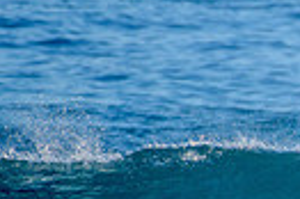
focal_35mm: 2220
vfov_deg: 0.6
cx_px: 515
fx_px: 18477
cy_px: 266
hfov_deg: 0.9
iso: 560
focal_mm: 500
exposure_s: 1/2000
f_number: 5.6
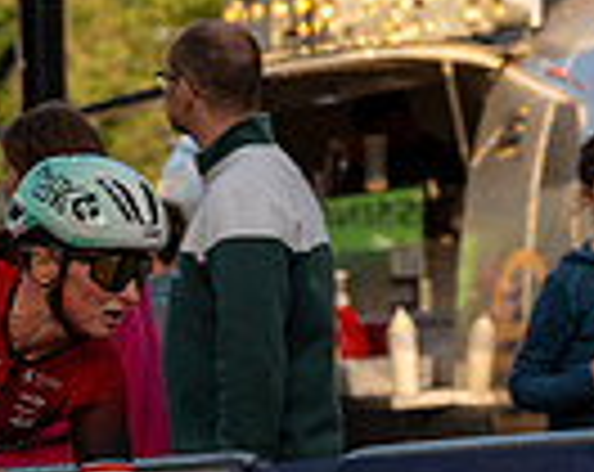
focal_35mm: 310
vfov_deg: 5.0
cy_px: 348
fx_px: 5438
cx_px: -342
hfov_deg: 6.2
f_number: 3.5
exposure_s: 1/800
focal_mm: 75
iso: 200
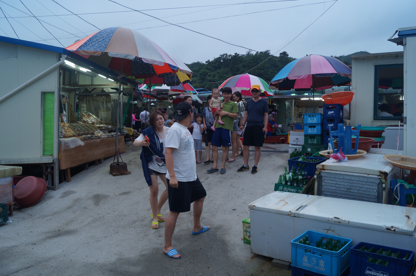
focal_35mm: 30
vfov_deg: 43.5
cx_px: 208
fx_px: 346
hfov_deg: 62.0
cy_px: 138
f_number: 4
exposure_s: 1/60
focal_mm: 20
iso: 100
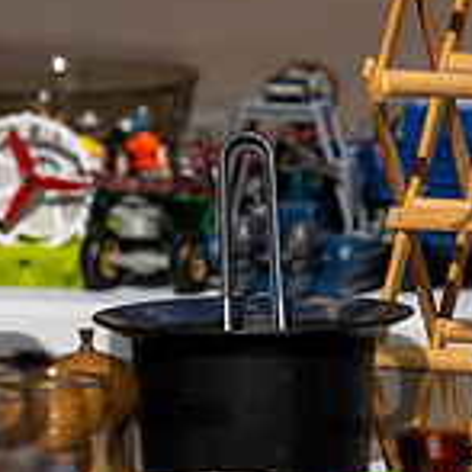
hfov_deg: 2.6
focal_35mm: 673
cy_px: 265
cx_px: 591
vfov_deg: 2.6
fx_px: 10382
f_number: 5
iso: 100
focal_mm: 200
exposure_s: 1/1250
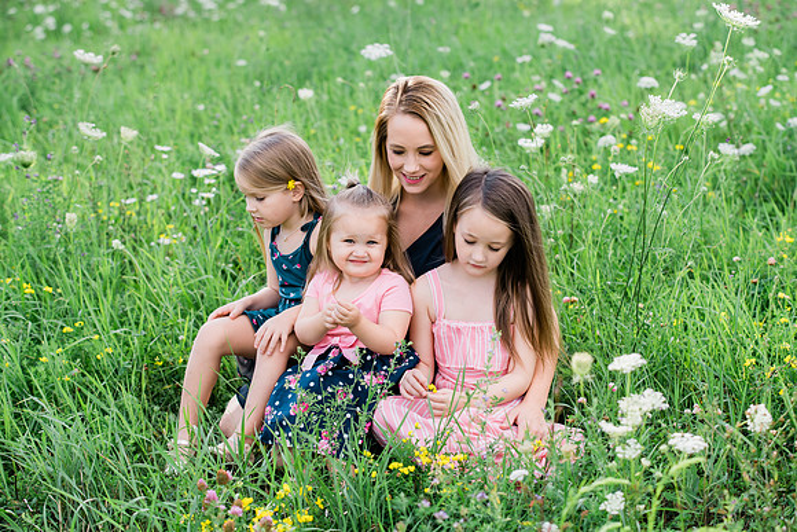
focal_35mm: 80
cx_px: 409
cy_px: 259
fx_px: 1773
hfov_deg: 25.3
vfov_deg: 17.1
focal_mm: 78
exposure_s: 1/800
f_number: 4.5
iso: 250
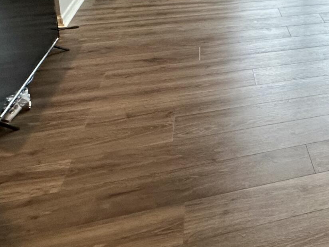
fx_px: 485
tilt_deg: -12.1
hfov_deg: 31.4
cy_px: -48
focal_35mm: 51
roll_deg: -2.4
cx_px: 394
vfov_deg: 25.7
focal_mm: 2.22
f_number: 2.2
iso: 250
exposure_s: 1/60
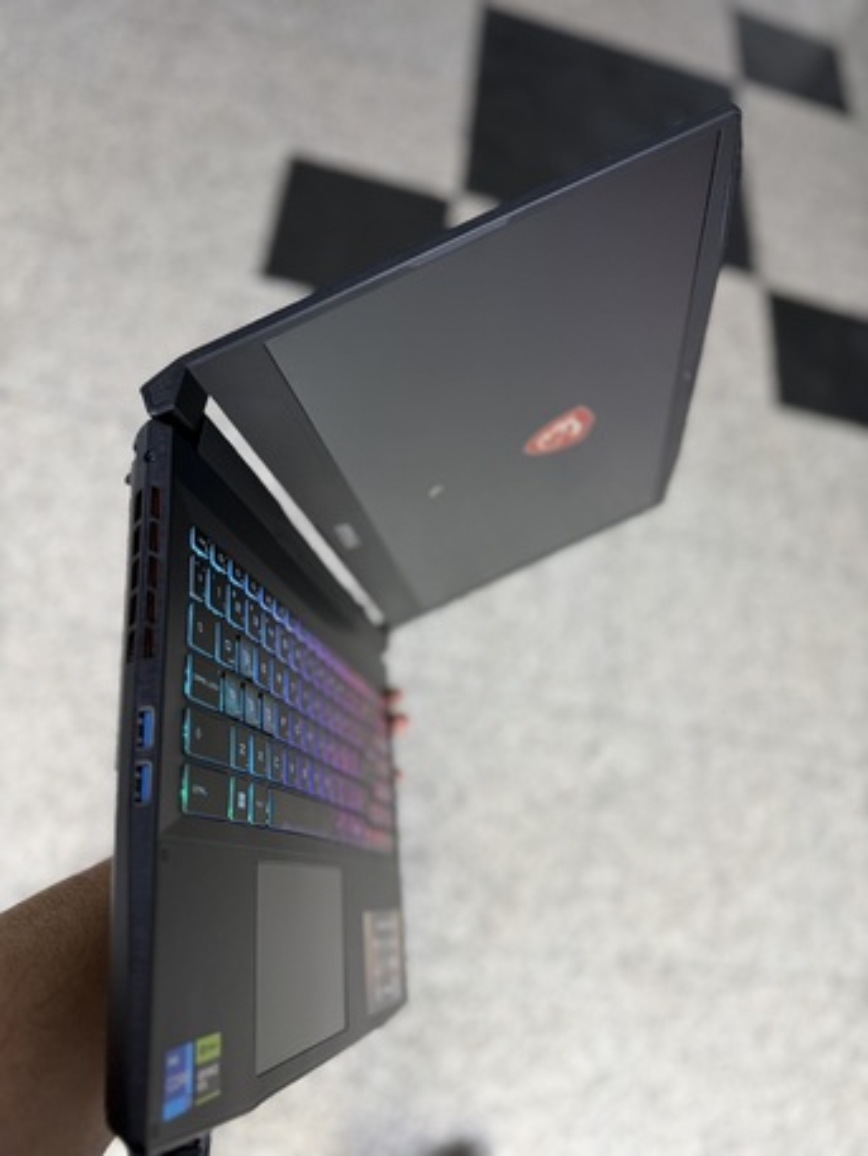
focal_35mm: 24
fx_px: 802
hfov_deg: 56.8
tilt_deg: -62.3
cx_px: 434
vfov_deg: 71.6
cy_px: 578
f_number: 1.78
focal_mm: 6.76
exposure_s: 1/60
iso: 160
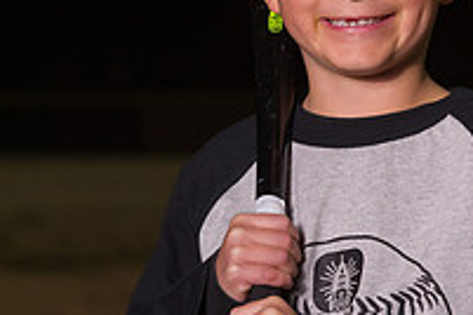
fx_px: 2798
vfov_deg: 6.4
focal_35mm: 213
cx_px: 334
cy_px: 223
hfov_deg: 9.6
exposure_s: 1/500
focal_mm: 95
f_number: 5.6
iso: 2000
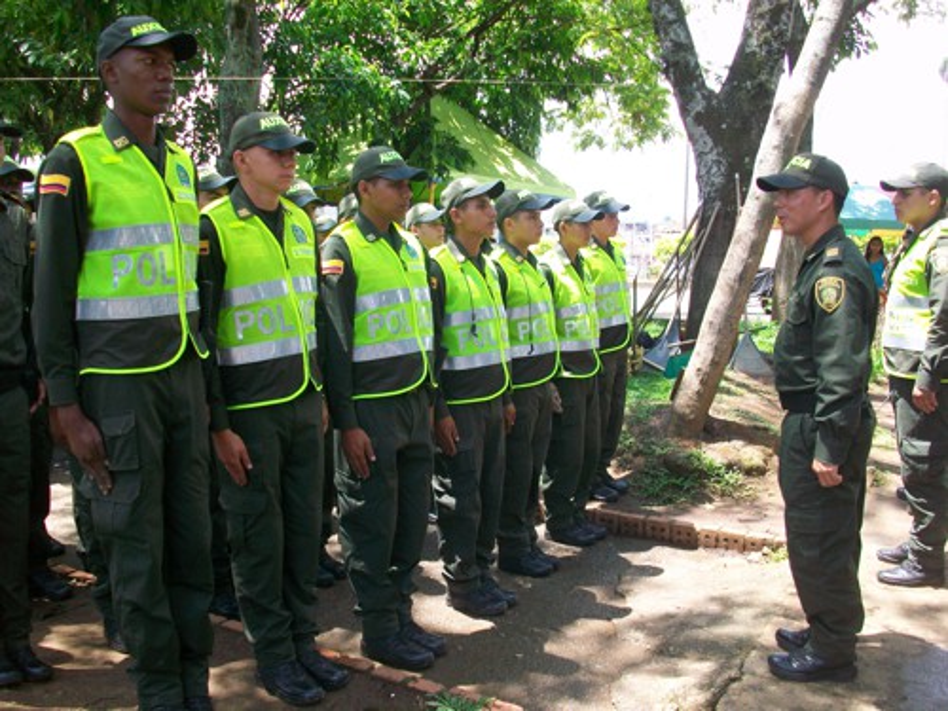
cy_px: 356
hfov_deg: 56.8
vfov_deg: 44.2
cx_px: 474
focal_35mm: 32
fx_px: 876
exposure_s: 1/160
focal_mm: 5.7
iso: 64
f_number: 2.8
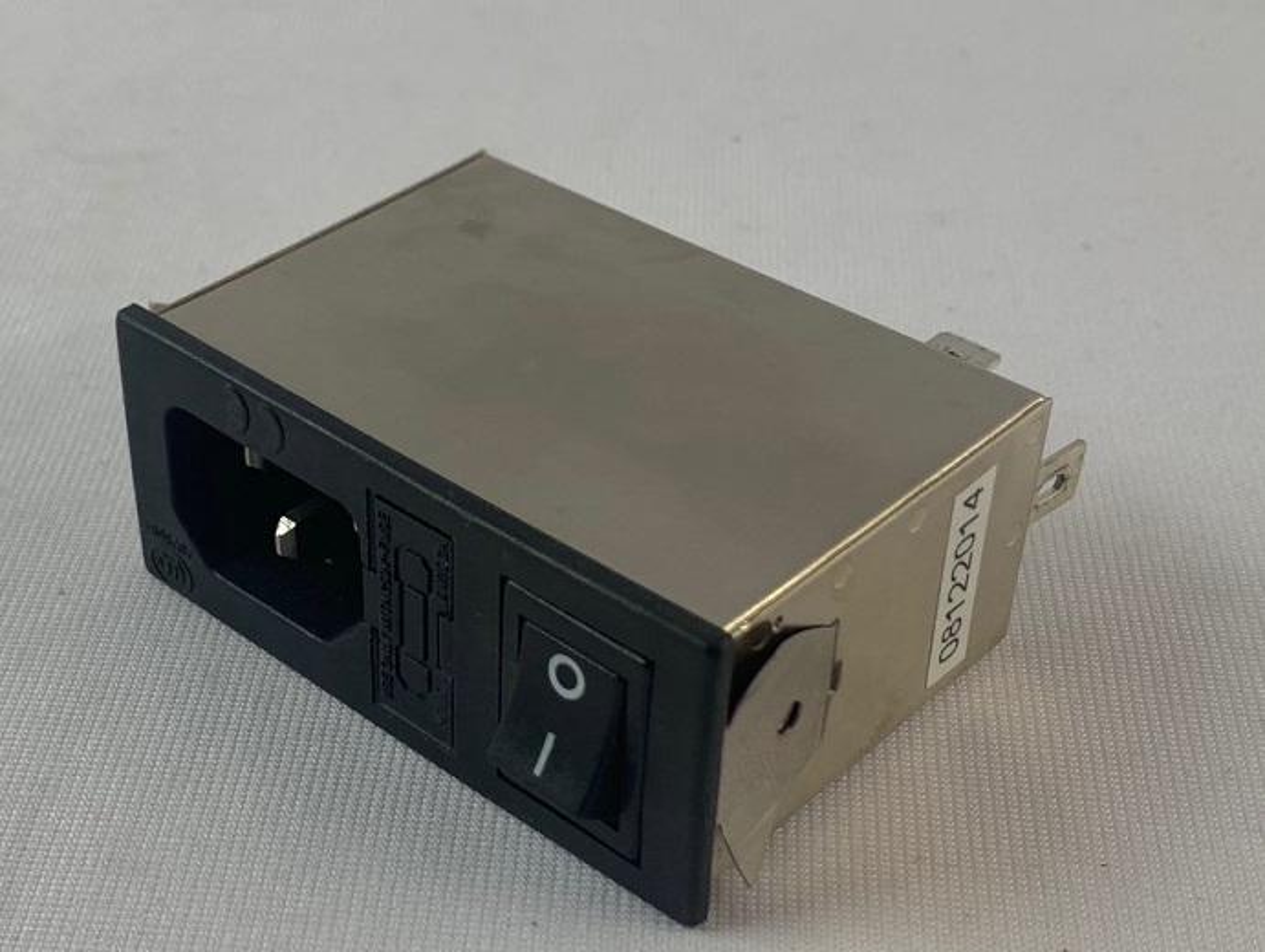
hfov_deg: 67.2
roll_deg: +0.8
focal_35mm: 26
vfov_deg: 53.2
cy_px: 476
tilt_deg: -40.9
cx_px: 632
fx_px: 951
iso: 50
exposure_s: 1/120
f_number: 1.8
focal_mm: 4.25
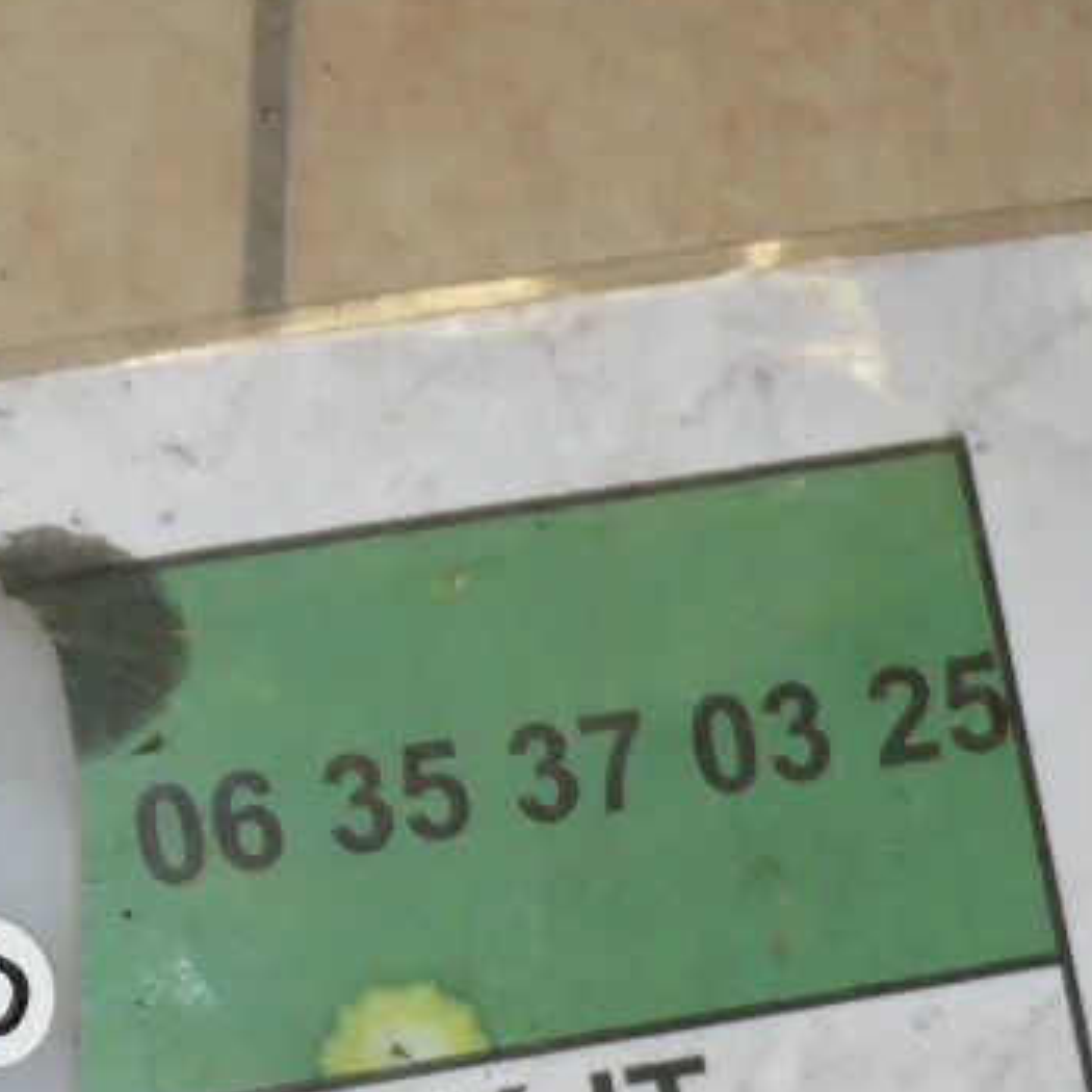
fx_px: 4033
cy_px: 1304
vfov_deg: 14.9
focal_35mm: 113
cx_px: 181
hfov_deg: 15.3
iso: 100
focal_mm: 5.8
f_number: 2.8
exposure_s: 1/30
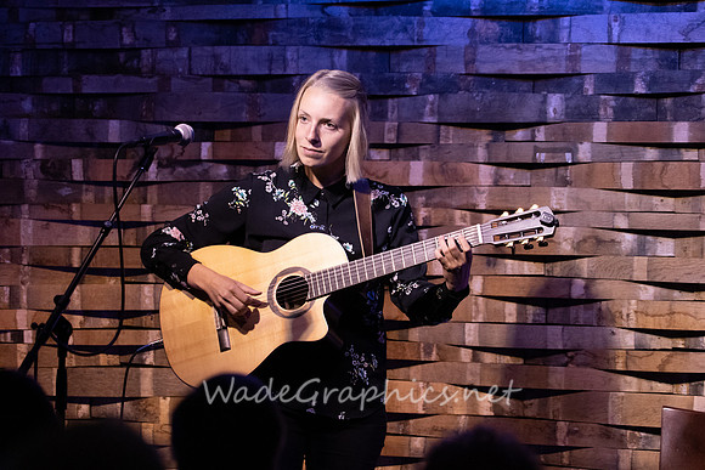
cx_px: 352
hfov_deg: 8.6
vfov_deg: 5.7
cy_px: 235
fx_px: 4701
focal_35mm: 240
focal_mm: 240
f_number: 6.3
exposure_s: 1/125
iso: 6400
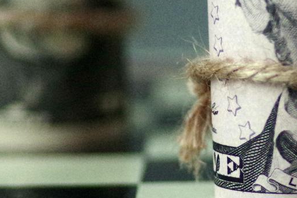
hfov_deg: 3.5
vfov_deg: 2.4
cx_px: 445
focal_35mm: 582
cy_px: -62
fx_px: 4800
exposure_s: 1/100
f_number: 2.8
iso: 3200
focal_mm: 100
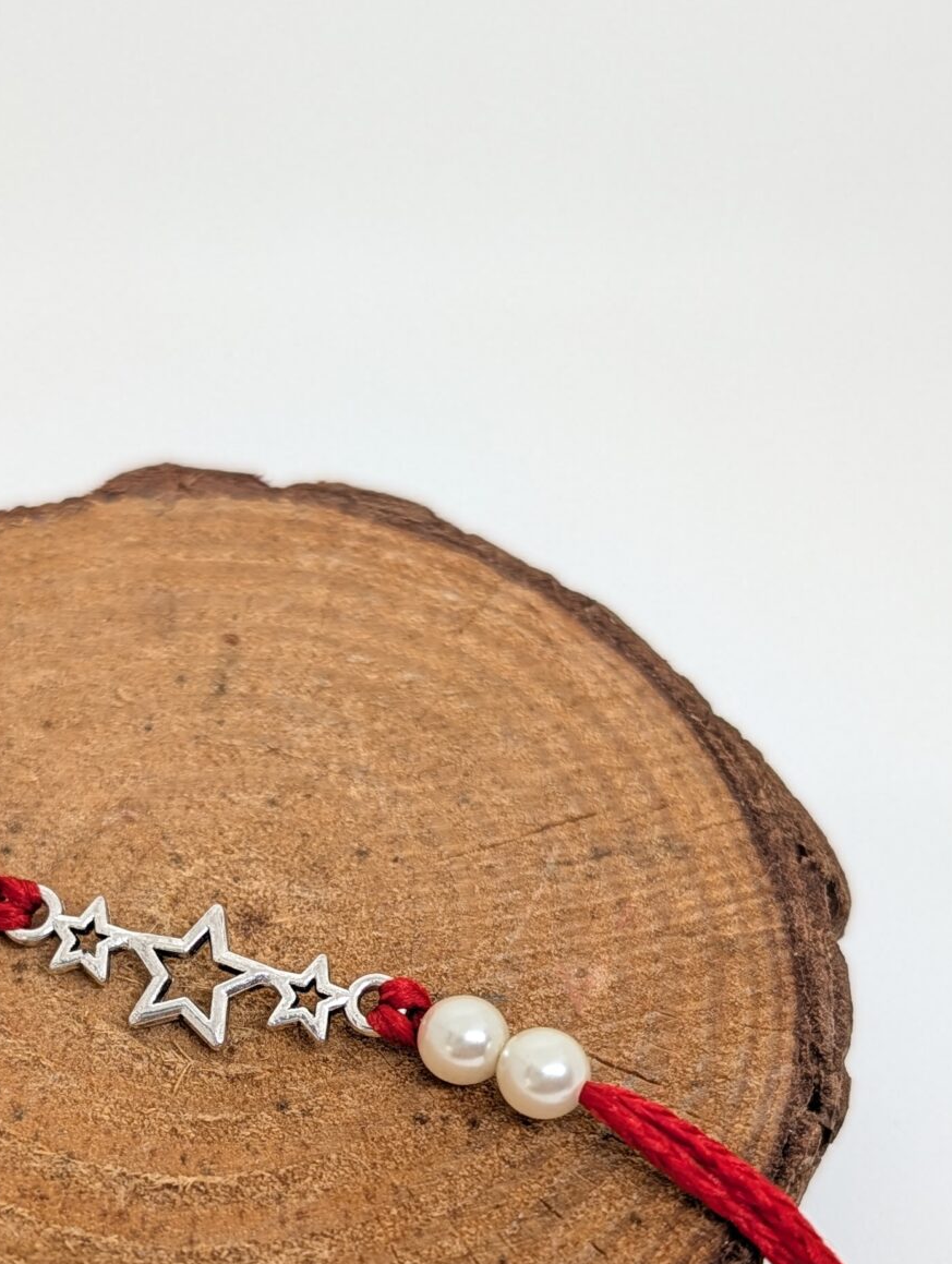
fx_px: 1938
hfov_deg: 27.4
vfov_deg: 35.3
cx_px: 289
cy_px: 959
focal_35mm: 53
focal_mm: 6.9
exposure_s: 1/42.7
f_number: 1.68
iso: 51
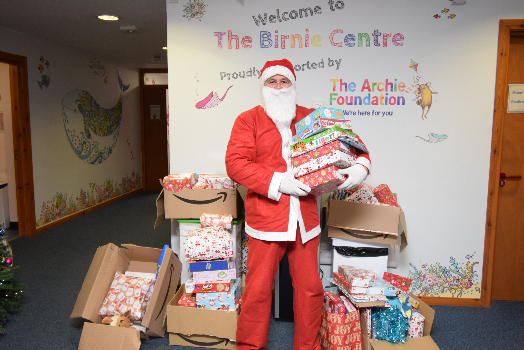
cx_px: 262
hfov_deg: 61.9
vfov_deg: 43.6
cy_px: 175
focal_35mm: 30
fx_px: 437
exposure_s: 1/60
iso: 1600
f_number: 5.6
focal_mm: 20
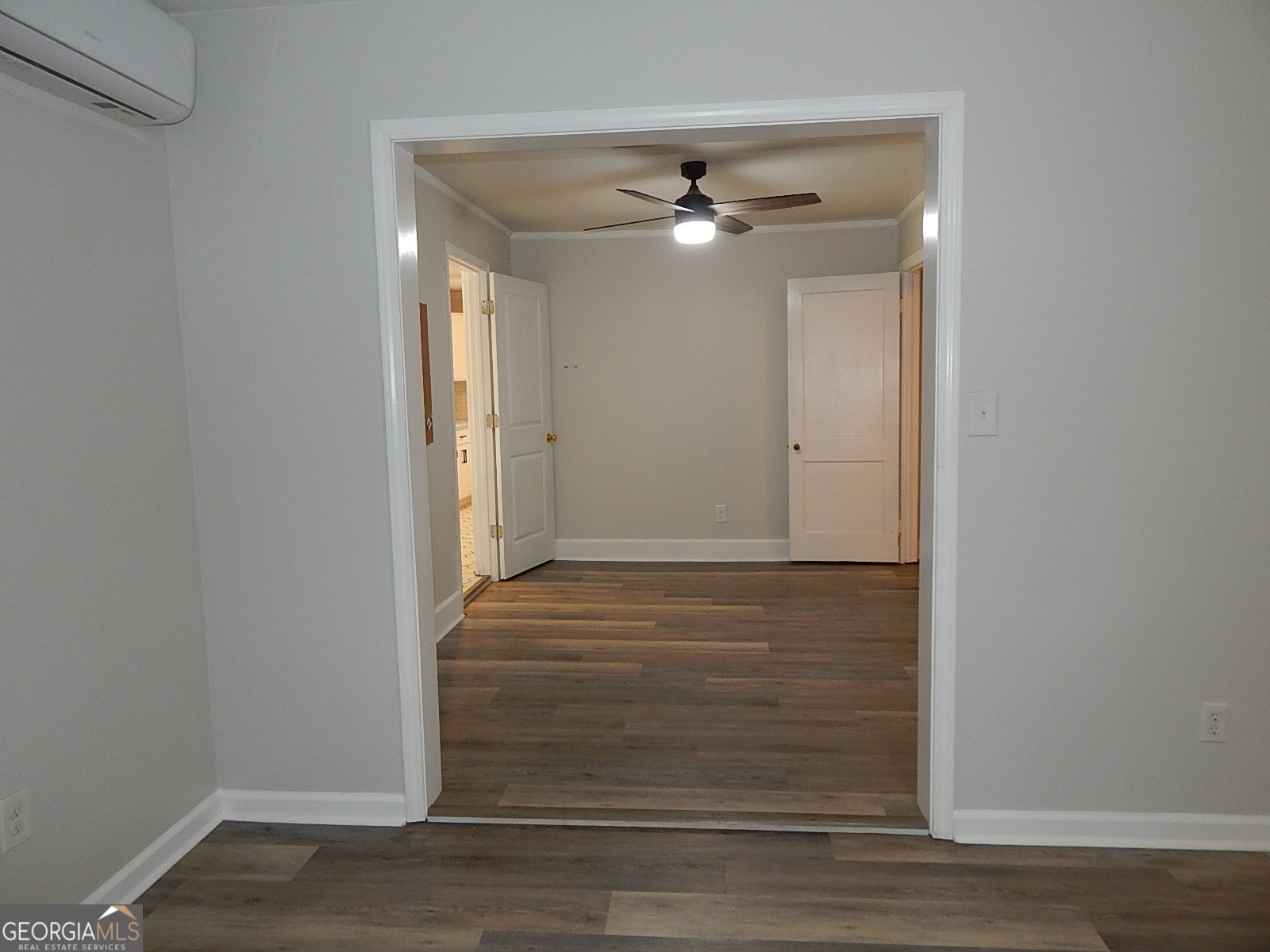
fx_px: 844
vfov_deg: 58.9
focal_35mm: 23
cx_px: 635
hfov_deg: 73.9
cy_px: 476
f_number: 3
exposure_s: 1/30
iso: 200
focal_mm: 4
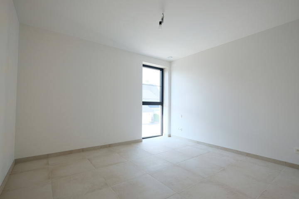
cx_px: 150
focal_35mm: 17
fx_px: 141
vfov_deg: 70.4
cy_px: 100
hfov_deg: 93.3
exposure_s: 1/100
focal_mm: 11
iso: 400
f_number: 4
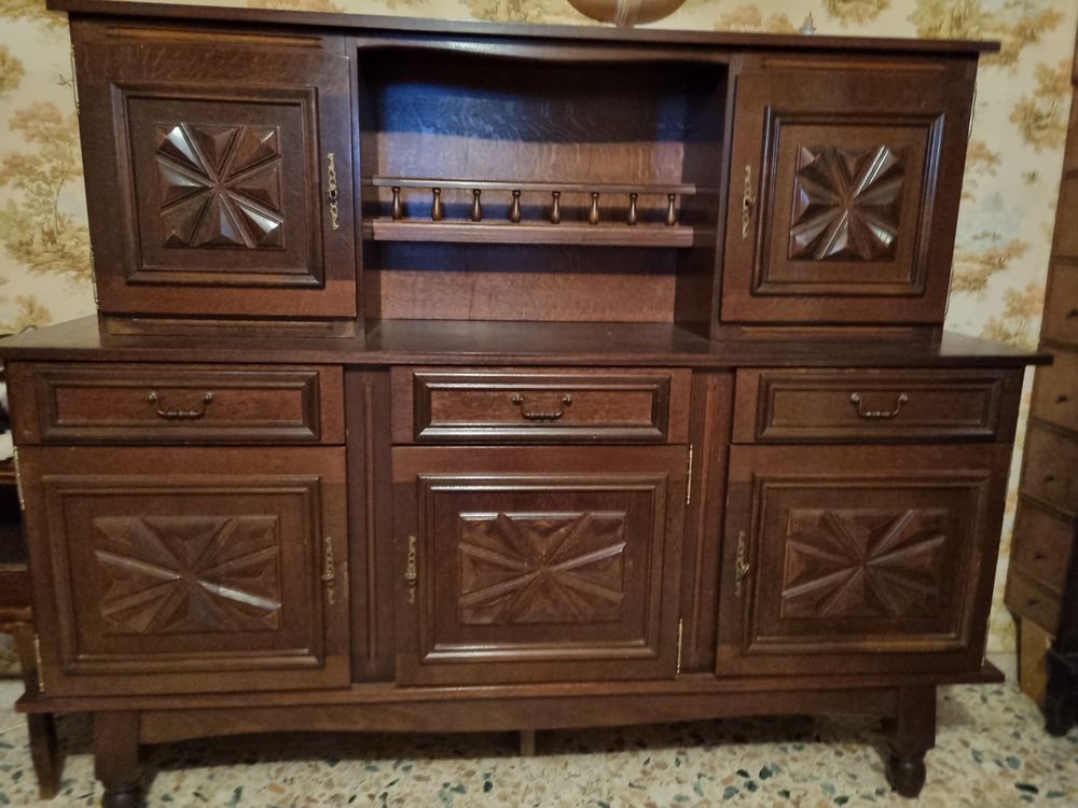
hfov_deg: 67.3
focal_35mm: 26
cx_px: 539
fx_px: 810
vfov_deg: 53.1
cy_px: 404
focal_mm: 5.4
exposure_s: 1/14
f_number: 1.8
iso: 1600
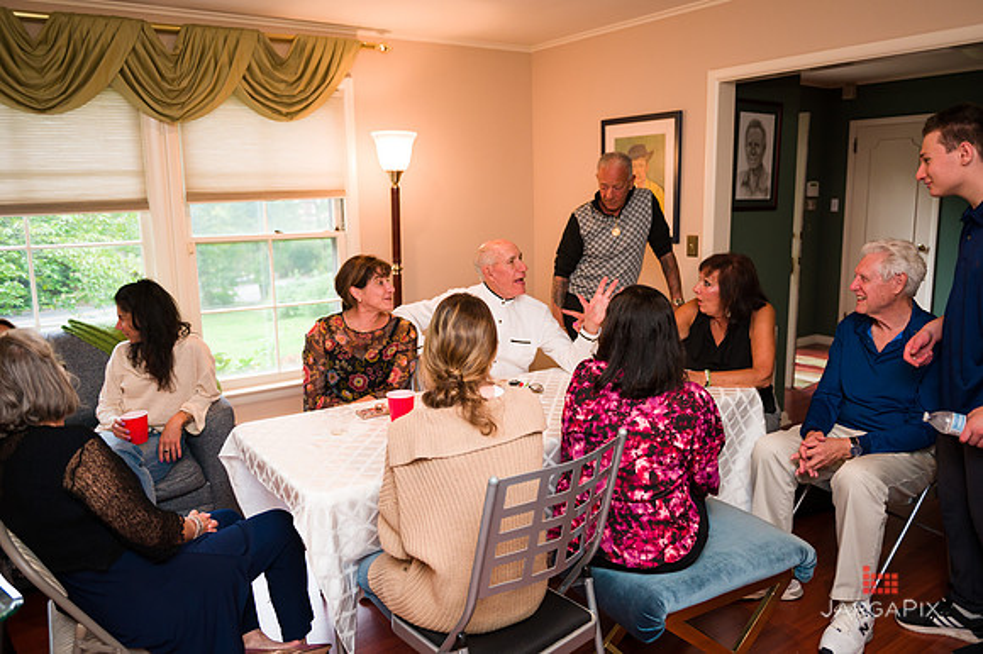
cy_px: 327
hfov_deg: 67.4
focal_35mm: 27
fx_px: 737
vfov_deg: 47.9
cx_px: 492
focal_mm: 27
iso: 1600
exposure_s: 1/200
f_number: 3.5
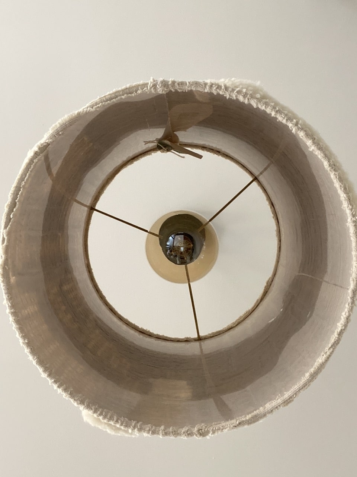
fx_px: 413
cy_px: 238
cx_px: 178
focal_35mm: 30
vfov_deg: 60.0
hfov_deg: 46.8
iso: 400
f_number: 2.2
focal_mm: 2.71
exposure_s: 1/25
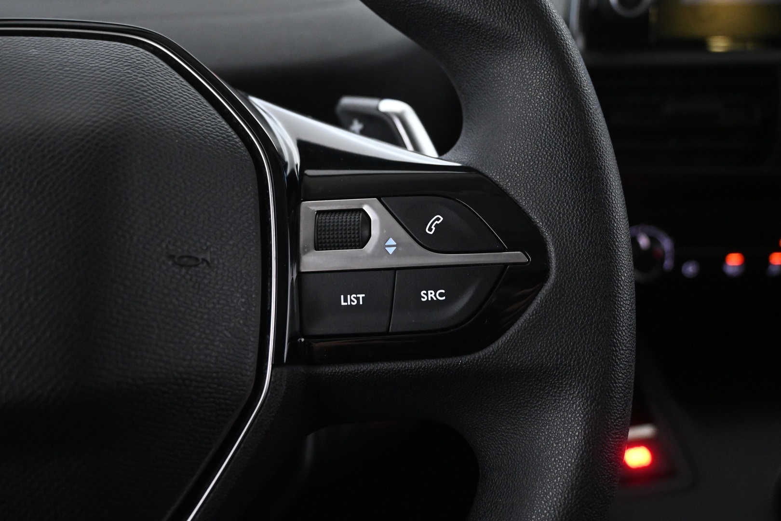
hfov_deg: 58.3
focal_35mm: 32
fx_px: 700
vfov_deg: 40.8
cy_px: 260
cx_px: 390
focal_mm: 21.5
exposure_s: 1/30
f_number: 4
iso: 3600
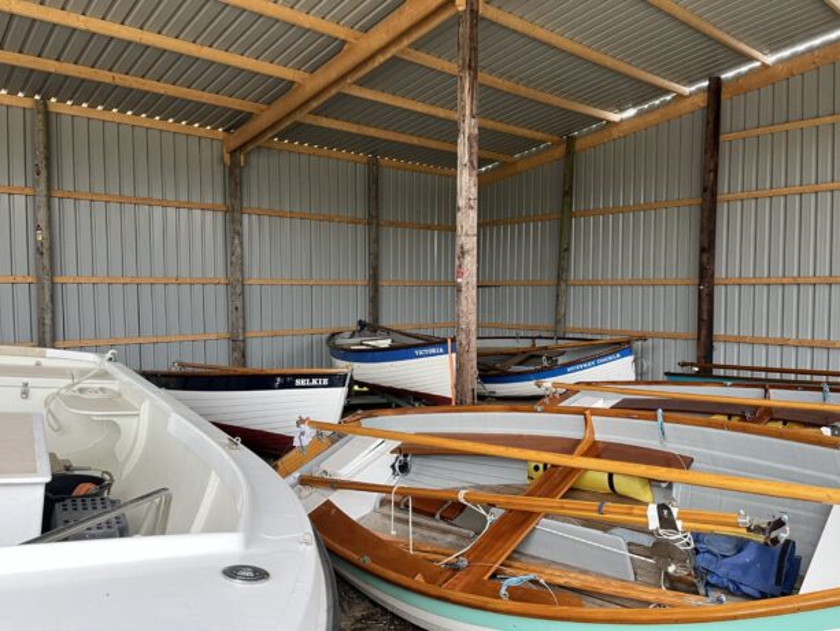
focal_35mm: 26
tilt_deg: -2.3
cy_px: 316
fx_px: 631
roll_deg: -0.9
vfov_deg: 53.1
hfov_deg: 67.3
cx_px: 420
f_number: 1.6
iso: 125
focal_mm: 5.1
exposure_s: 1/95
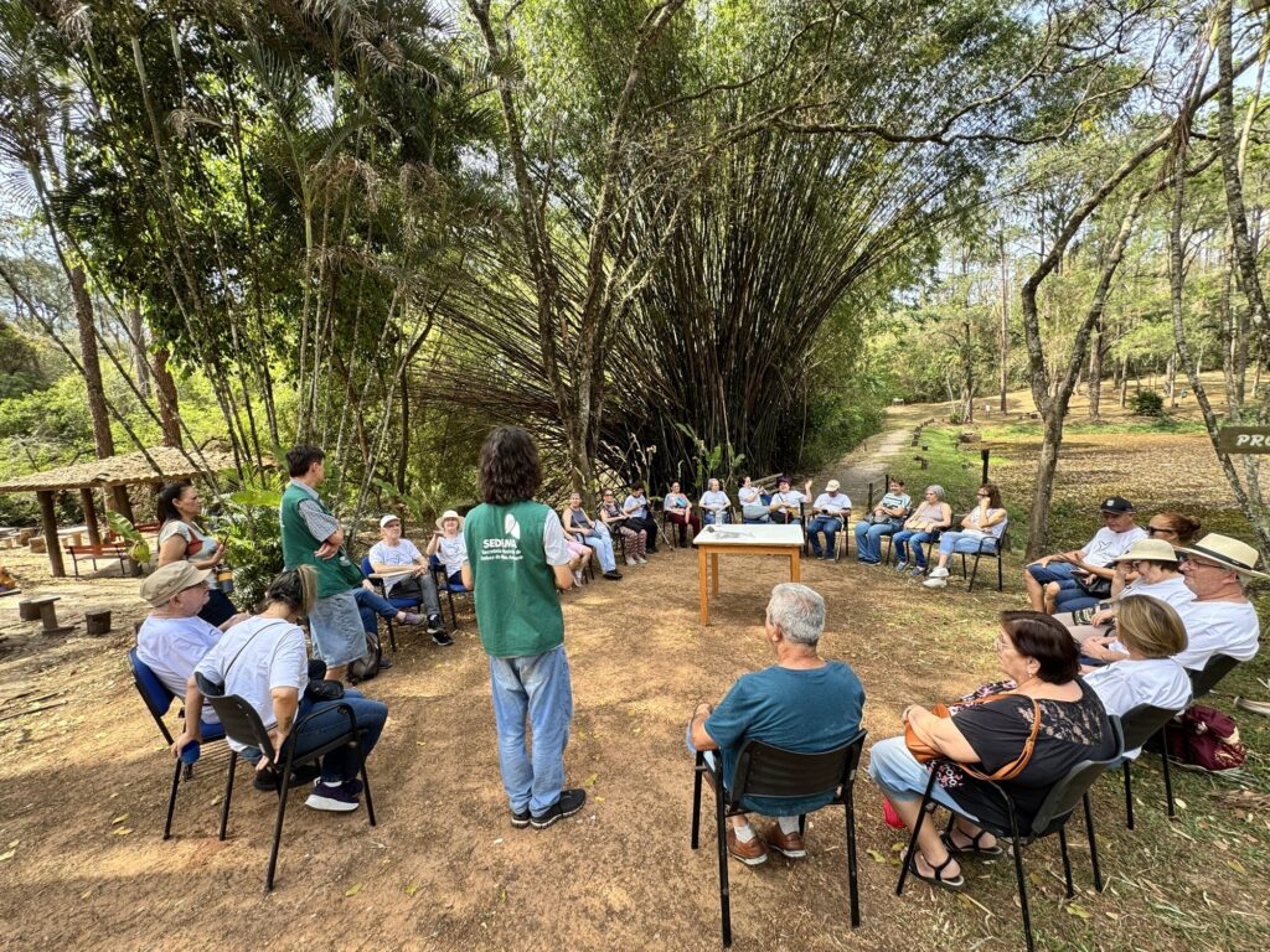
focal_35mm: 14
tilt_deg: -4.4
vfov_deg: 85.7
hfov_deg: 102.1
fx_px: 514
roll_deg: +2.6
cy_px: 476
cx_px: 635
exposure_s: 1/190
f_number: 2.2
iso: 40
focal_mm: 2.22
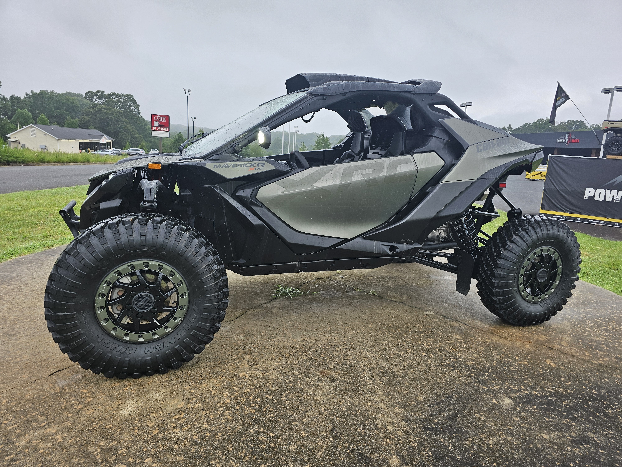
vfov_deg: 58.9
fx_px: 413
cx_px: 311
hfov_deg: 73.9
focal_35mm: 23
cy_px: 234
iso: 32
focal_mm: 6.3
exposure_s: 1/180
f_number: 1.7
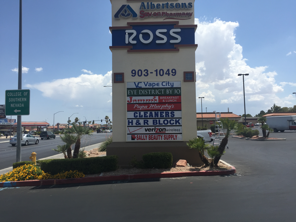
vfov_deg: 48.2
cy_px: 111
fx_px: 248
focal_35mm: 29
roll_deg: -1.6
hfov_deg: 61.7
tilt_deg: +2.9
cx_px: 148
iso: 32
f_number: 2.2
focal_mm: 4.15
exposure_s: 1/2825
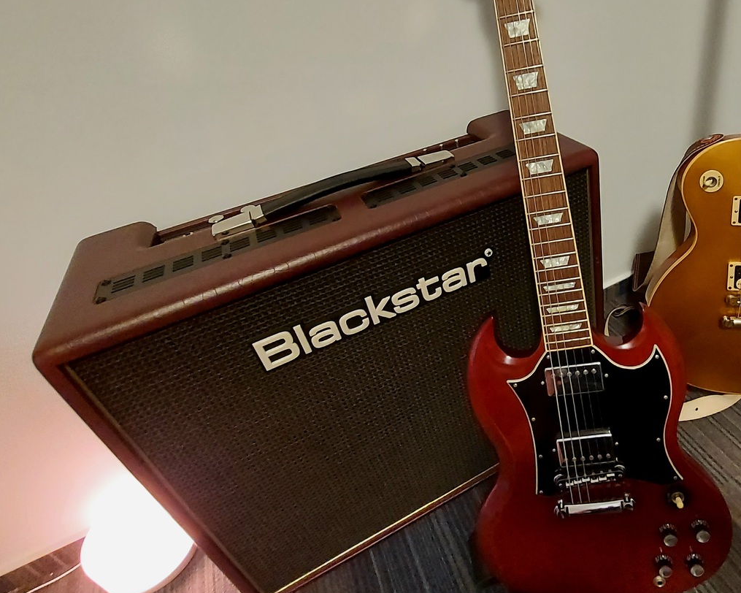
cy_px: 209
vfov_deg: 66.7
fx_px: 439
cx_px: 467
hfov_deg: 78.8
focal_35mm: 20
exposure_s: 1/25
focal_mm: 1.74
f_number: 2.2
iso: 640
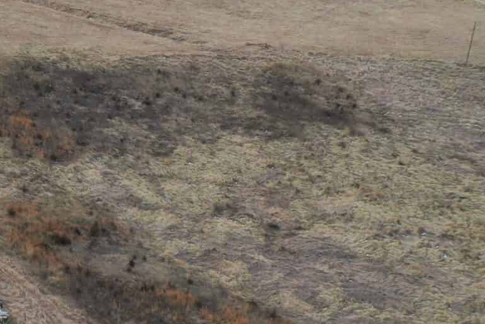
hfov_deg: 18.5
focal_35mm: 93
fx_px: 1253
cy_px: -1
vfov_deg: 14.5
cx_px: -311
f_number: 4
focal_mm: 10.26
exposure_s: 1/120
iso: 100
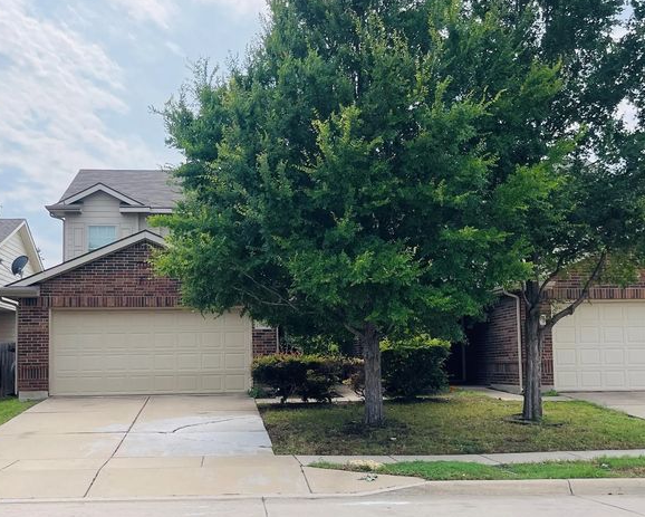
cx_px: 289
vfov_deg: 53.2
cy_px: 262
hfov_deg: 63.9
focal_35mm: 27
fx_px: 516
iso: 32
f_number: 1.6
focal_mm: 5.1
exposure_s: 1/3344
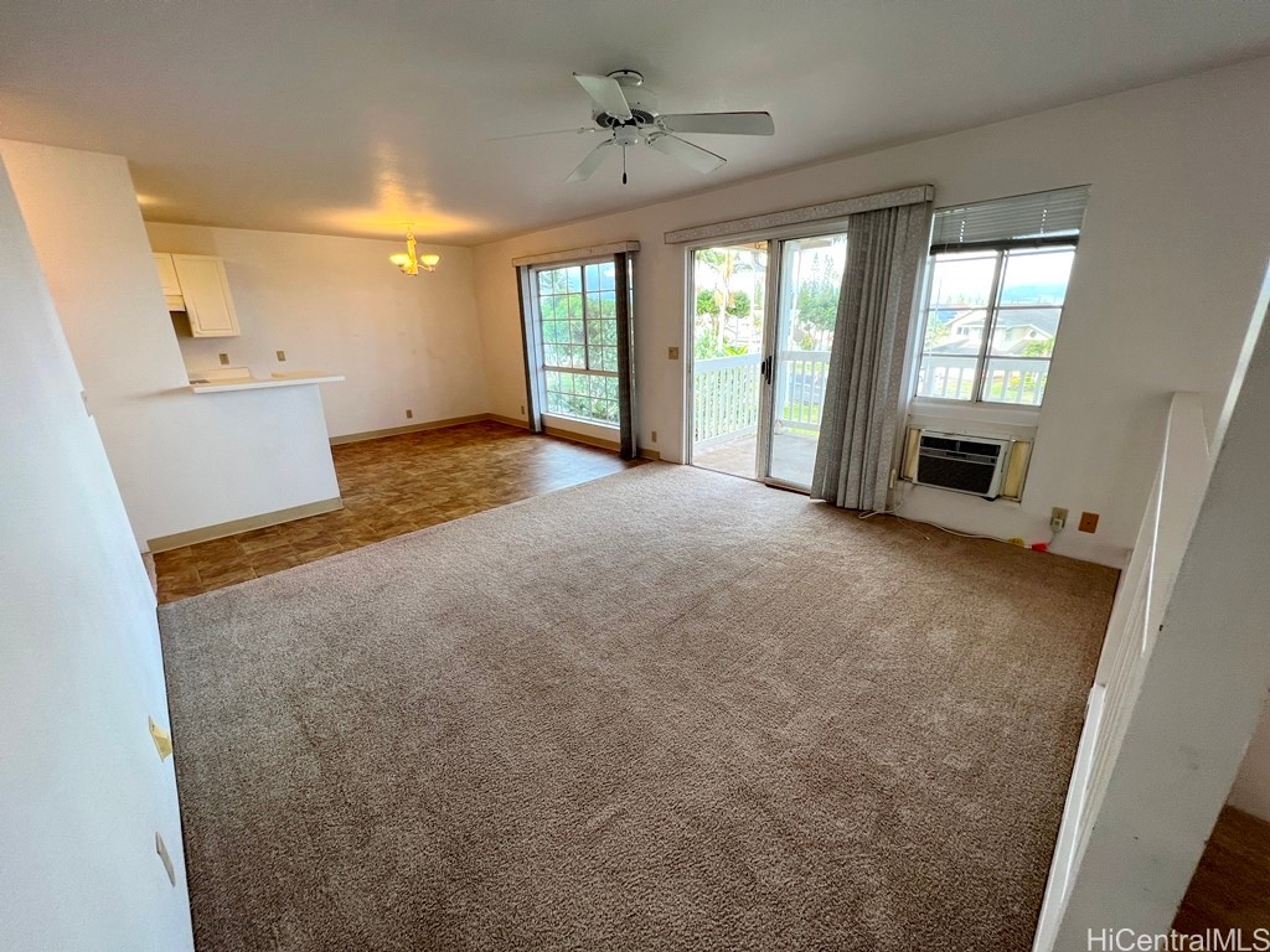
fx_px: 477
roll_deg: +1.1
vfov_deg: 89.9
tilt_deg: -16.7
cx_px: 635
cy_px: 476
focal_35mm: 13
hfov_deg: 106.2
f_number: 1.8
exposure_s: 1/120
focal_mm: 1.57
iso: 64
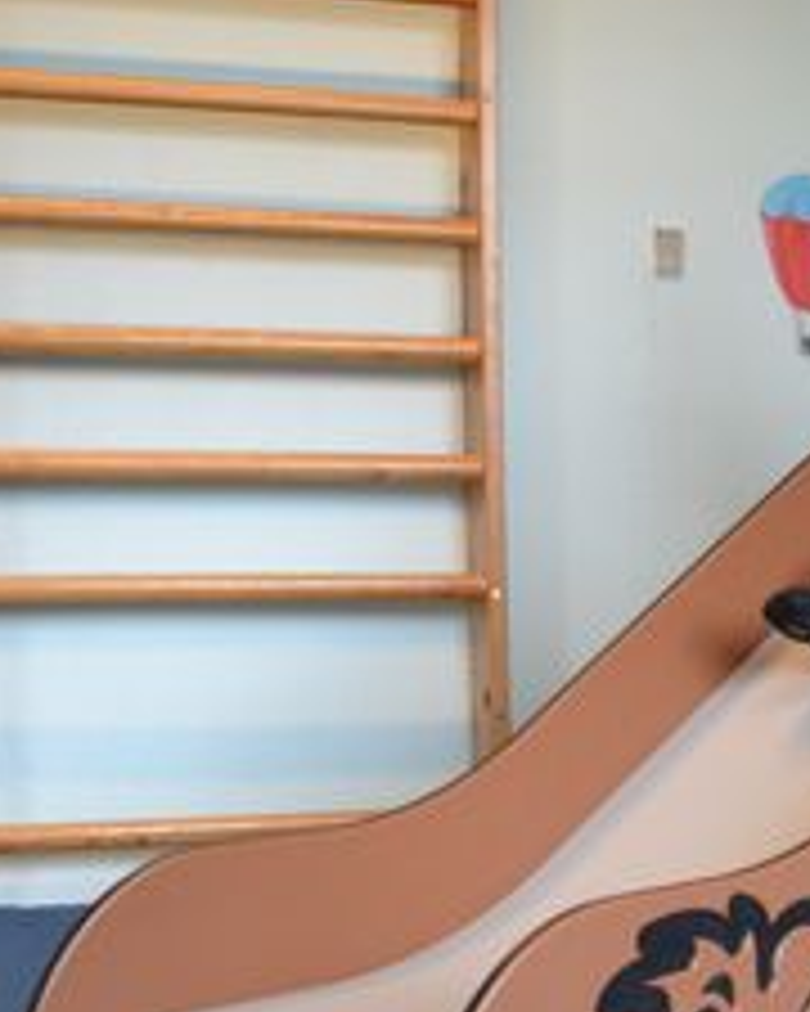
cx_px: 819
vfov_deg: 25.3
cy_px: 643
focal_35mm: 75
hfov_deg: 19.8
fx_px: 2247
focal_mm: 20
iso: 640
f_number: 3.8
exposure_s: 1/60
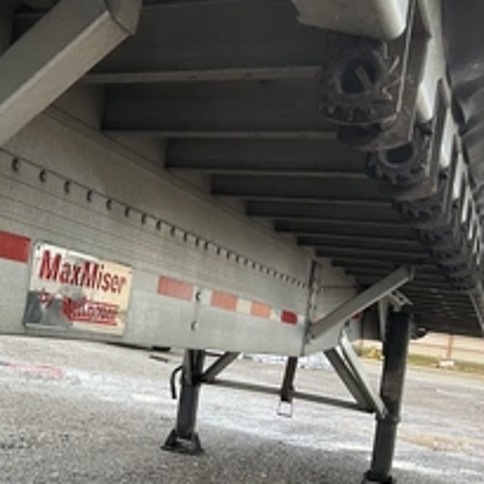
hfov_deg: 33.1
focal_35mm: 50
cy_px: 312
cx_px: 97
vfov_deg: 33.8
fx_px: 791
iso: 20
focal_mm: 3
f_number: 1.8
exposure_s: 1/122
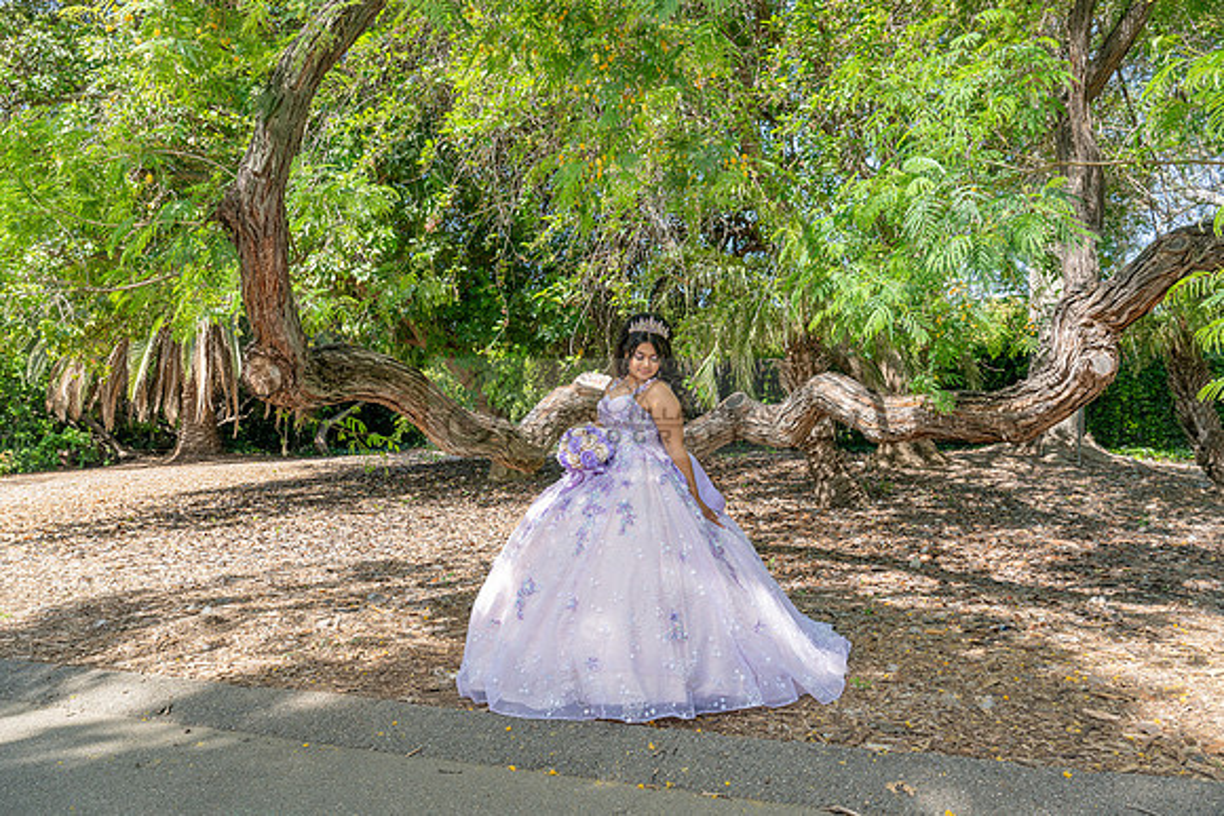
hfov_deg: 73.7
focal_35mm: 24
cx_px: 612
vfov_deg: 53.2
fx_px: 816
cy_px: 408
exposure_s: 1/200
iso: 200
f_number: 7.1
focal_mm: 24
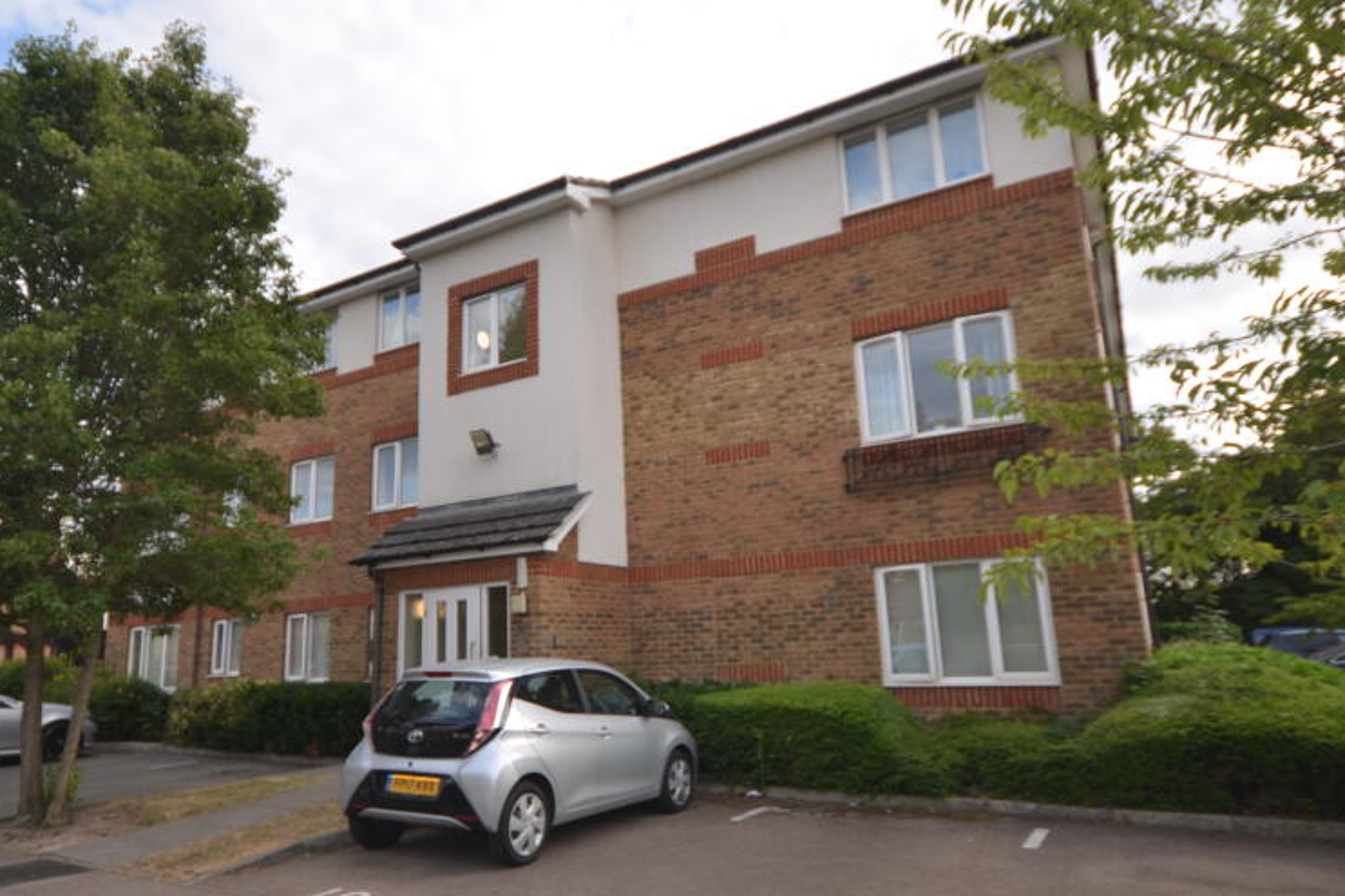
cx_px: 643
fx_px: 847
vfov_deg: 55.7
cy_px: 471
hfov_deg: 76.8
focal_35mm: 23
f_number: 4.2
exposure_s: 1/250
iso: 100
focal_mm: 11
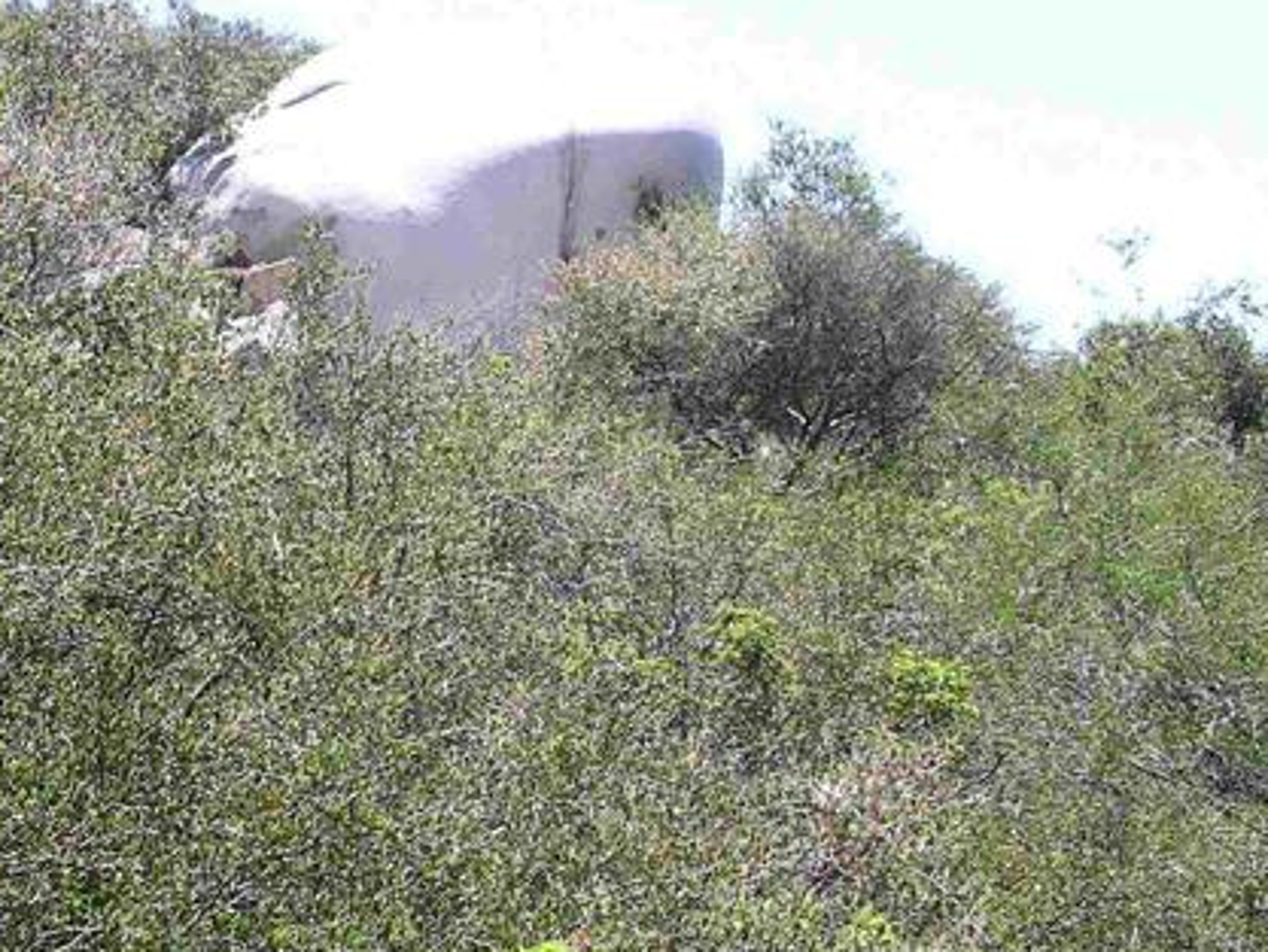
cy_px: 620
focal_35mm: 86
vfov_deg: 17.1
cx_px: -286
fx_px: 3151
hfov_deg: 21.1
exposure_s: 1/92.7
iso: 50
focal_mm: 8.9
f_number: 6.3
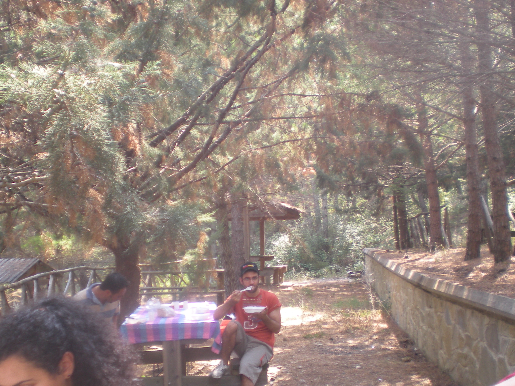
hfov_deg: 38.9
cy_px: 230
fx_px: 729
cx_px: 236
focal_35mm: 49
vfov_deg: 29.6
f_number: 3.1
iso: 64
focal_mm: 6.3
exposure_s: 1/55.5
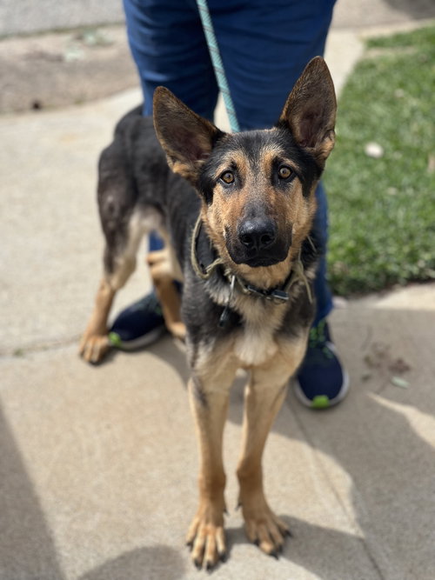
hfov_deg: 19.1
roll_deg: -0.4
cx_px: 218
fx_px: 1291
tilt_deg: -28.8
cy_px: 290
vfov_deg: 25.3
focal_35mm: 77
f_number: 2.8
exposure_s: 1/396
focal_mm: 9
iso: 32
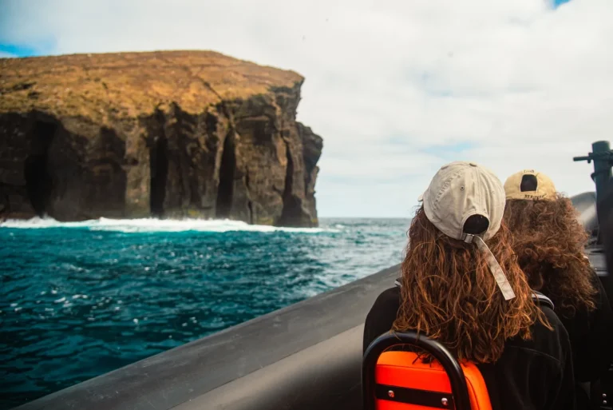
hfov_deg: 66.9
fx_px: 462
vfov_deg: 47.7
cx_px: 346
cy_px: 178
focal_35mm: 27
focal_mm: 24
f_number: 4
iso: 100
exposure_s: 1/800
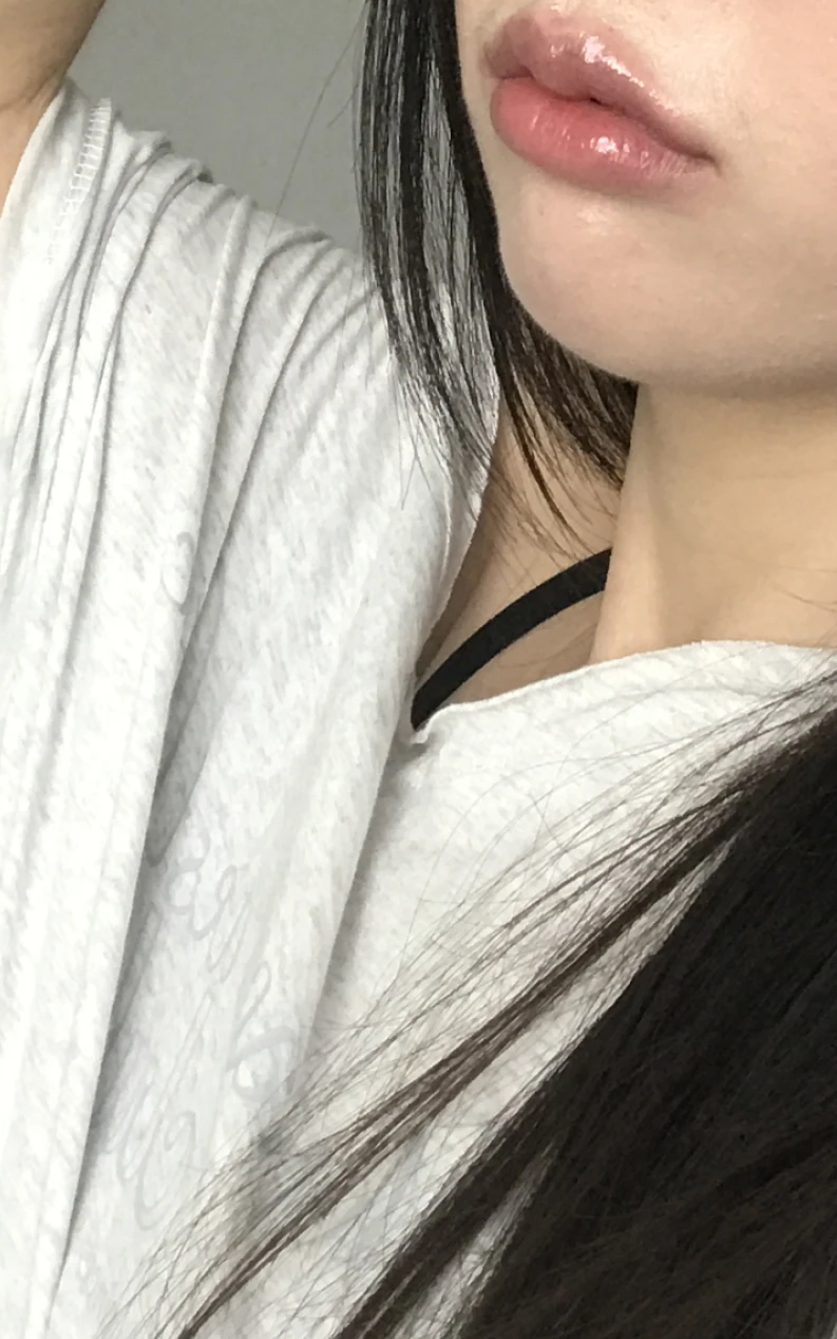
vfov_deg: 26.8
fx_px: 2773
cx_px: 720
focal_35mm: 76
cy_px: 342
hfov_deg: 17.0
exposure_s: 1/39
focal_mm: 2.87
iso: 80
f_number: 2.2
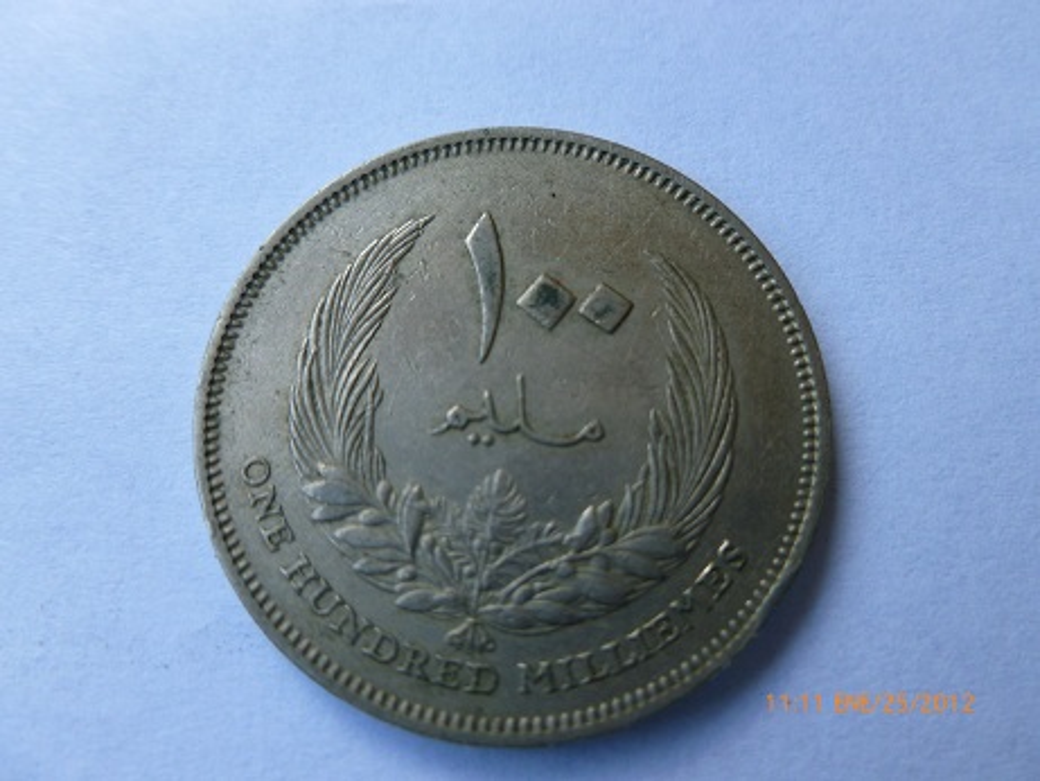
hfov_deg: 63.4
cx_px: 520
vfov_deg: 49.8
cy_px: 390
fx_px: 841
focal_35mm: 28
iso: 100
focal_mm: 5
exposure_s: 1/100
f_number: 3.3
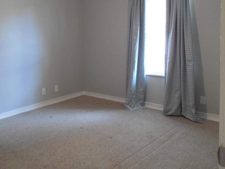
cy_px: 55
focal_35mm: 37
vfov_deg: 38.2
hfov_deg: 49.0
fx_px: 241
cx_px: 70
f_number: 3.3
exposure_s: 1/25
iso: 400
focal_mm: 4.5
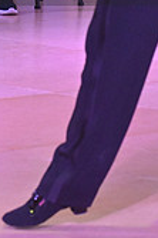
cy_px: -41
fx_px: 2526
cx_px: 85
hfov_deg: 3.6
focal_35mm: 383
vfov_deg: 5.4
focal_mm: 110
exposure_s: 1/400
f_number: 6.3
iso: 8000
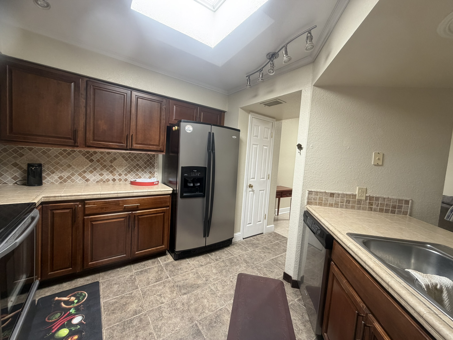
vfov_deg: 85.7
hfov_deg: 102.1
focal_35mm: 14
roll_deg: -3.7
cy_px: 170
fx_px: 183
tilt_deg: -3.9
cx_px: 226
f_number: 2.2
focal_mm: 2.22
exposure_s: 1/121
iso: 200
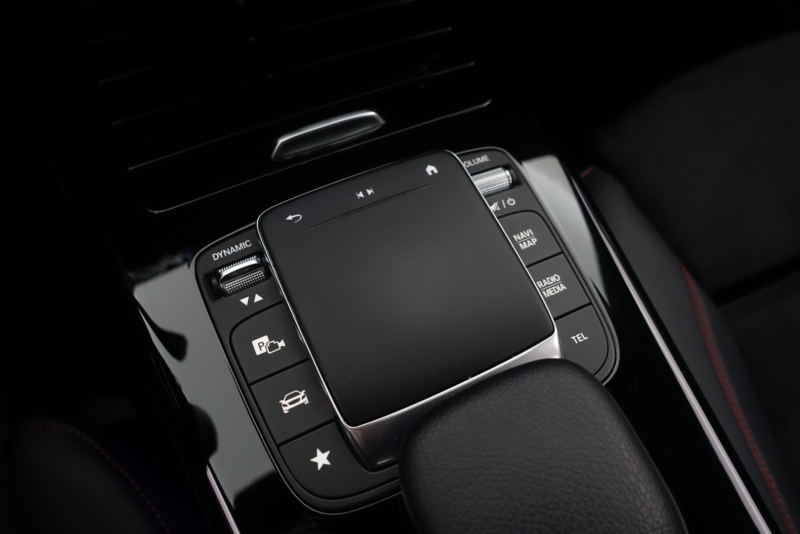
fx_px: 533
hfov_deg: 73.7
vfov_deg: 53.1
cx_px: 400
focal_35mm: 24
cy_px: 267
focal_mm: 8.8
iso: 1000
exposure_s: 1/30
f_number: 2.5
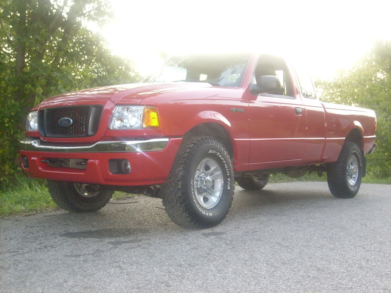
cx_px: 196
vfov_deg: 33.6
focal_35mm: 43
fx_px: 486
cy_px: 146
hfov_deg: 43.9
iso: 200
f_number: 3
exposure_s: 1/45
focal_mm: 7.2
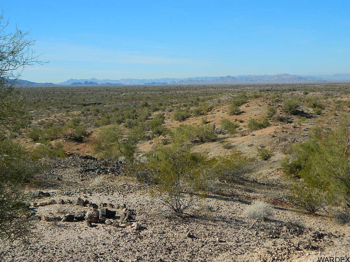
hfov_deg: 40.4
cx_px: 175
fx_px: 475
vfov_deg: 30.9
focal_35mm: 47
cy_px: 131
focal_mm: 8.4
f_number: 3.6
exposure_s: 1/1000
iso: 80
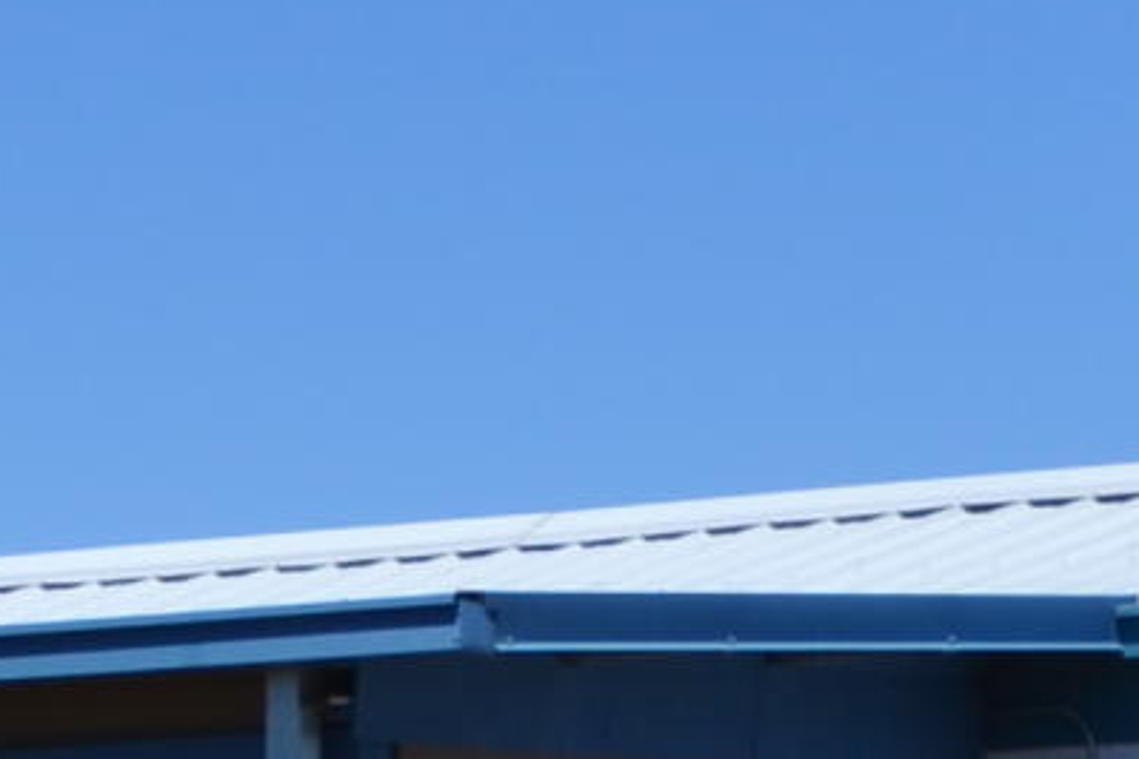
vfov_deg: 4.2
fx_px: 10337
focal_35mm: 327
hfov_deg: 6.3
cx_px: -120
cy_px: 1264
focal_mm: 29
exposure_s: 1/320
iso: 100
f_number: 8
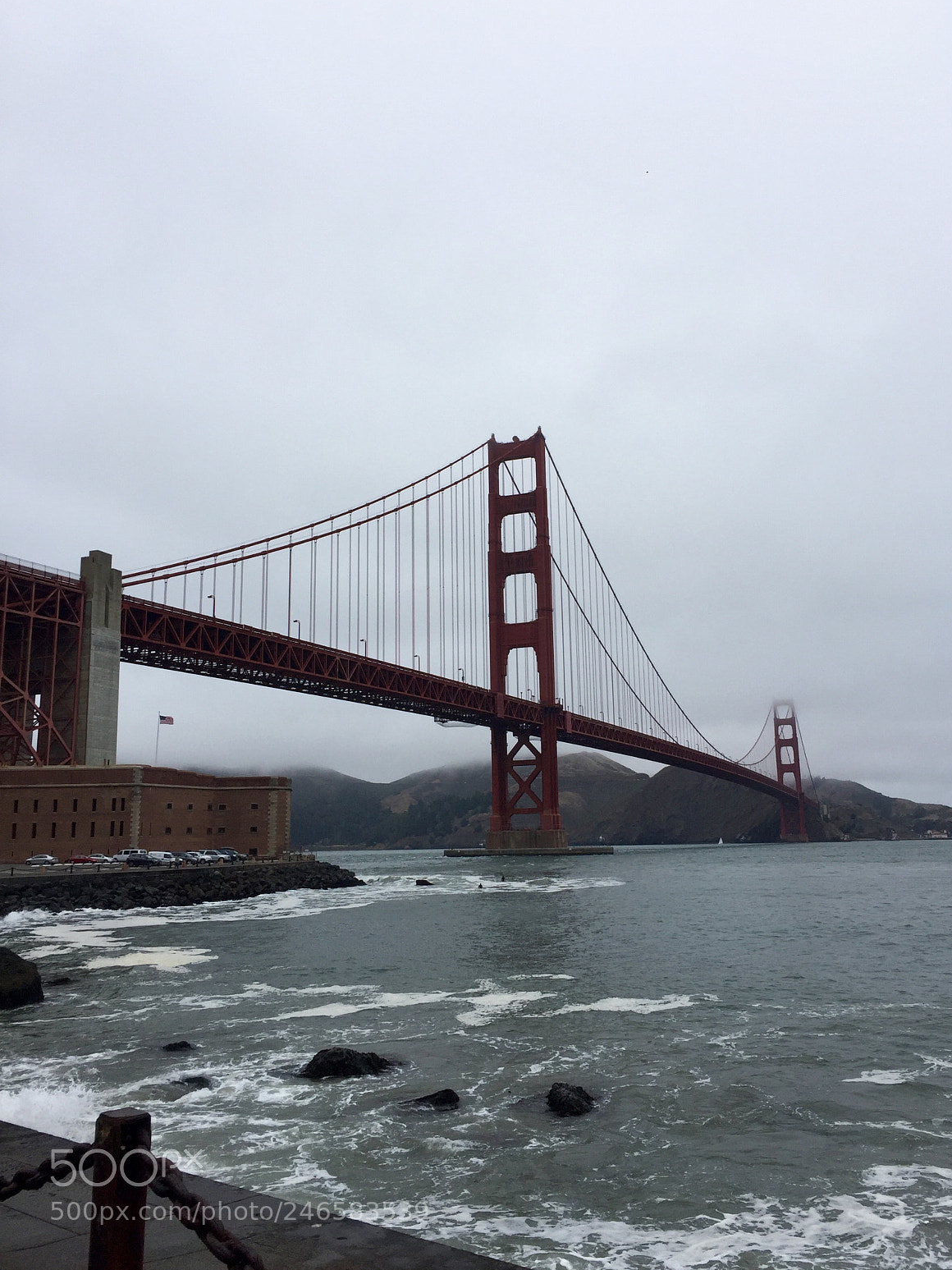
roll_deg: +0.5
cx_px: 492
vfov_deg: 60.0
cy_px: 619
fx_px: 1100
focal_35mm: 30
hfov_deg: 46.8
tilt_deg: +11.9
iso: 32
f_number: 2.2
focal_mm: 4.15
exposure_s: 1/2326
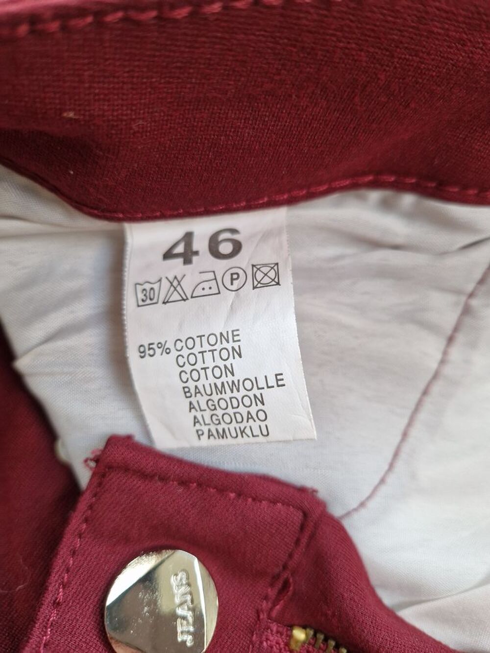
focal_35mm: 23
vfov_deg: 73.9
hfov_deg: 58.9
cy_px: 326
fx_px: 434
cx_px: 245
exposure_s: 1/100
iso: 50
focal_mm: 5.4
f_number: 1.8
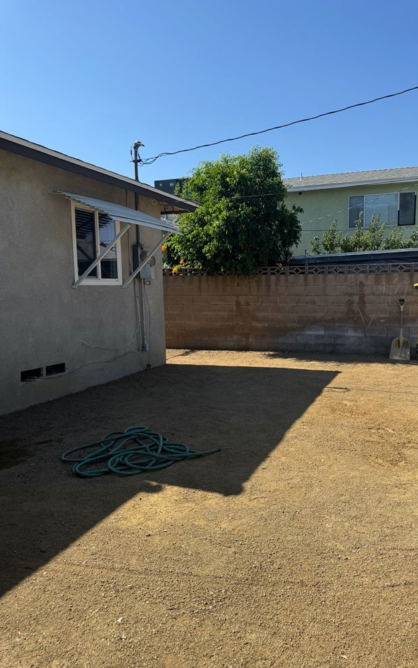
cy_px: 333
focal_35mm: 26
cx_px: 253
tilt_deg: -5.2
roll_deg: +0.6
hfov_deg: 47.3
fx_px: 474
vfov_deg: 70.4
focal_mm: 6.76
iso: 80
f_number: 1.78
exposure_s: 1/4049
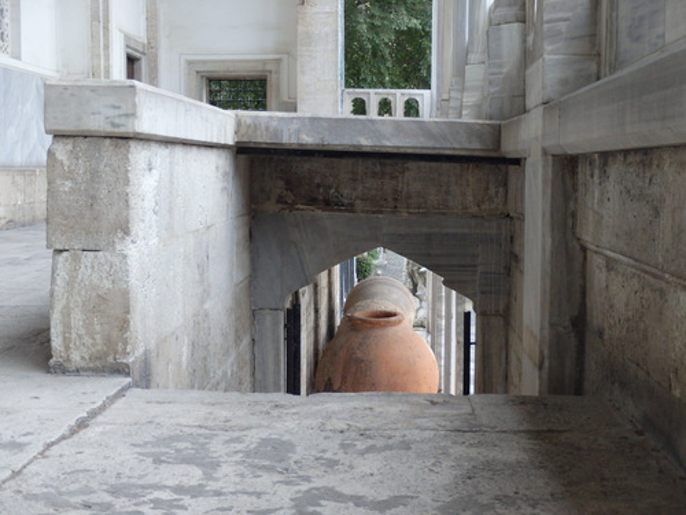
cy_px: 258
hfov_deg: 38.9
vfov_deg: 29.7
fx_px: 971
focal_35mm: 49
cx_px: 343
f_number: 4.9
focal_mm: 8.8
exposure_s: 1/40
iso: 400
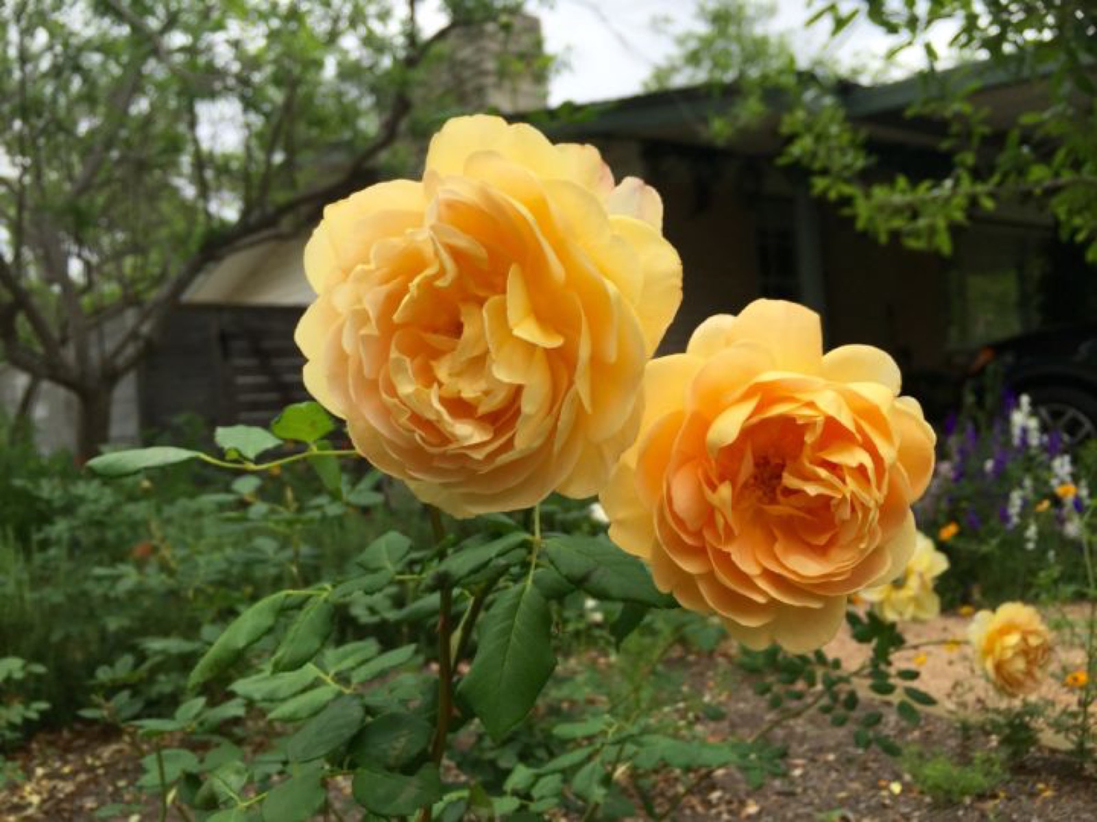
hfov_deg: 61.7
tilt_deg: -0.7
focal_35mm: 29
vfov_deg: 48.2
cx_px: 548
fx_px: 919
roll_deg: +3.6
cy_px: 411
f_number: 2.2
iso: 32
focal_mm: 4.15
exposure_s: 1/628
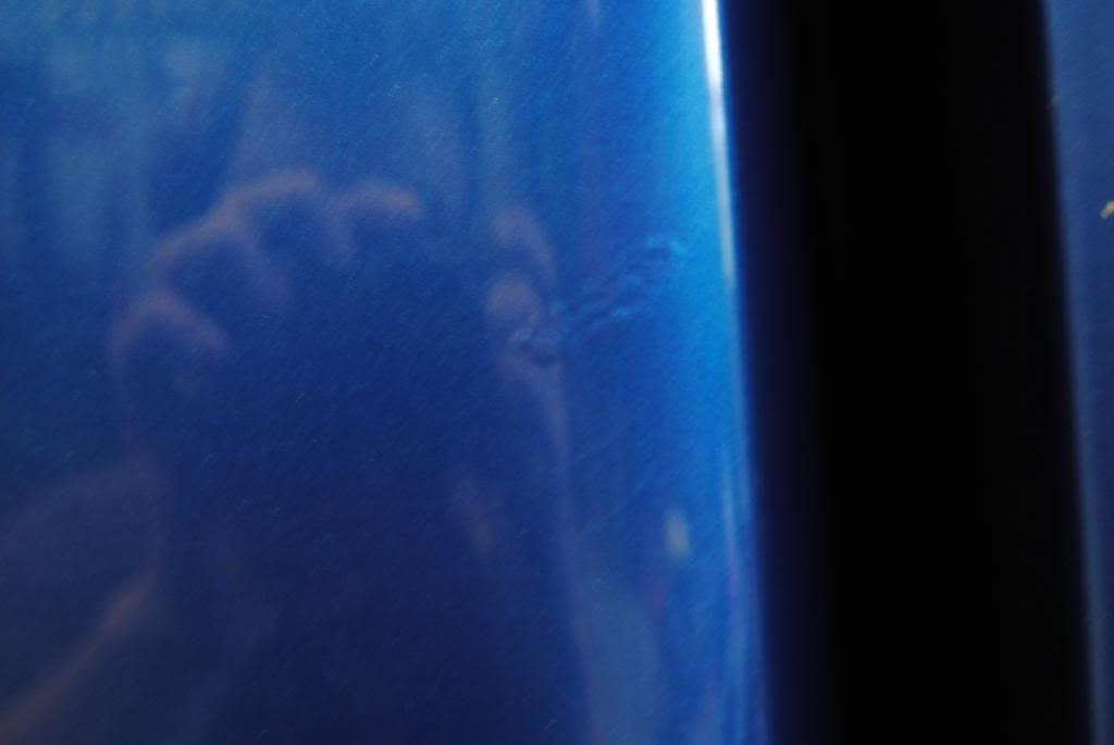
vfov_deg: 23.8
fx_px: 1766
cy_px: 372
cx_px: 557
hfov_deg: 35.0
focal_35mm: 57
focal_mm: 38
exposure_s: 1/2.5
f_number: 4.8
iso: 200
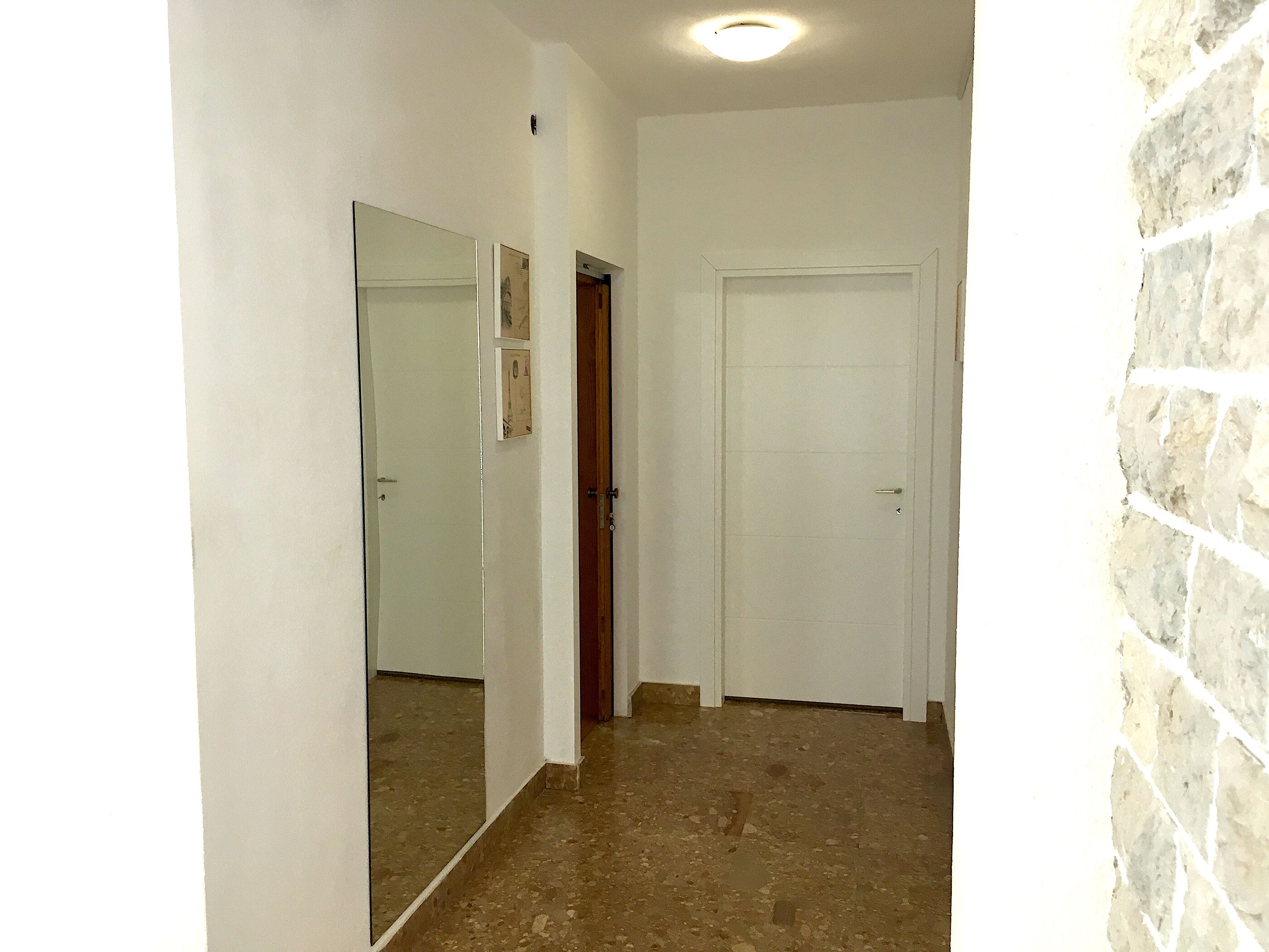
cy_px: 476
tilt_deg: -4.3
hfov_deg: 61.7
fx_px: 1063
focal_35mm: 29
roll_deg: +0.2
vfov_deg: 48.2
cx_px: 634
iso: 80
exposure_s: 1/33
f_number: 2.2
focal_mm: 4.15
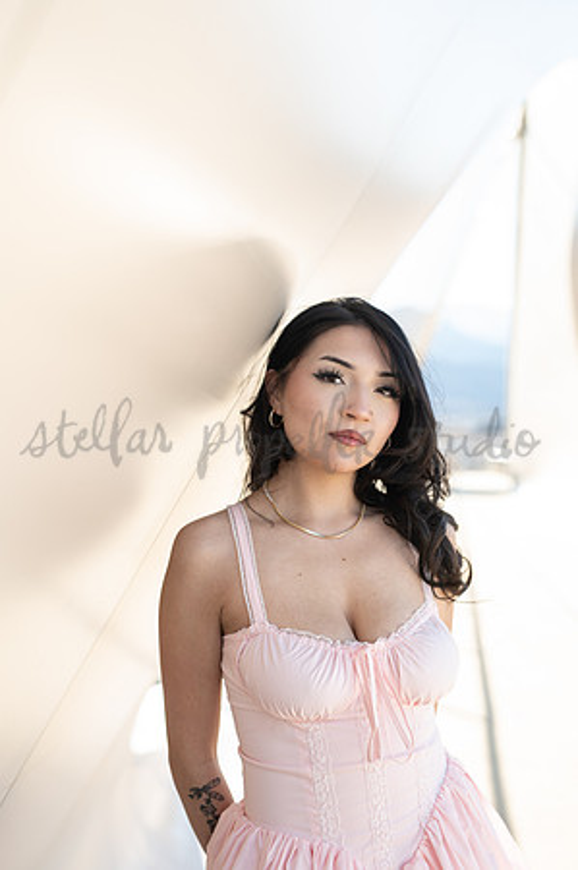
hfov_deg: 26.9
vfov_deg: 39.6
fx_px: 1207
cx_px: 289
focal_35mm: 50
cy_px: 435
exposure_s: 1/320
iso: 125
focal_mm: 50
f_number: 2.8
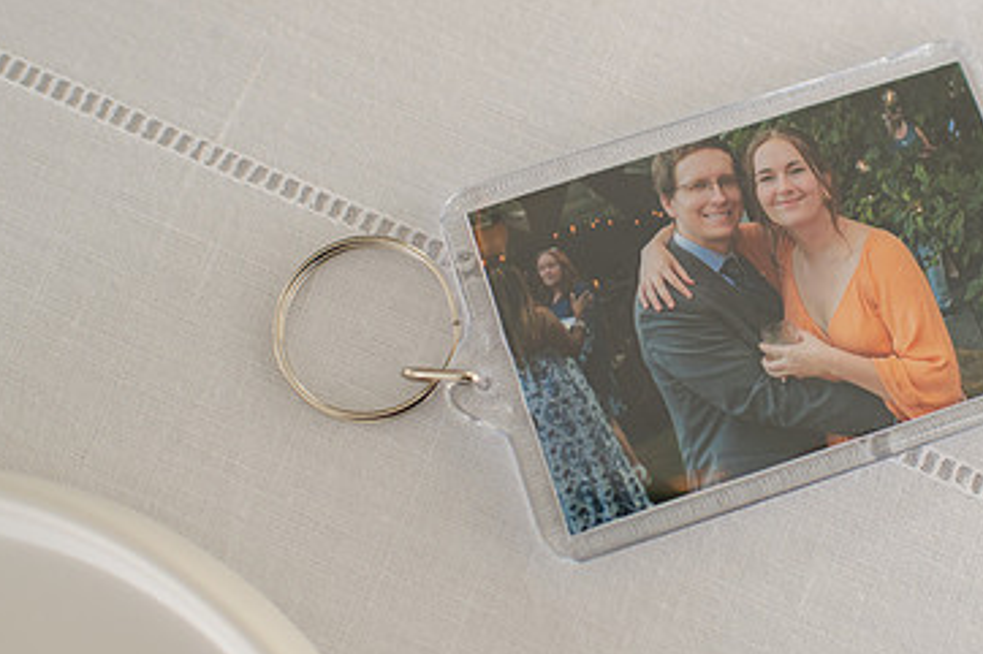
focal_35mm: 56
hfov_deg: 35.1
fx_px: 1528
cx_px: 706
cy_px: 277
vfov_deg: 24.1
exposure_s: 1/250
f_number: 3.2
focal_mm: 35
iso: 640
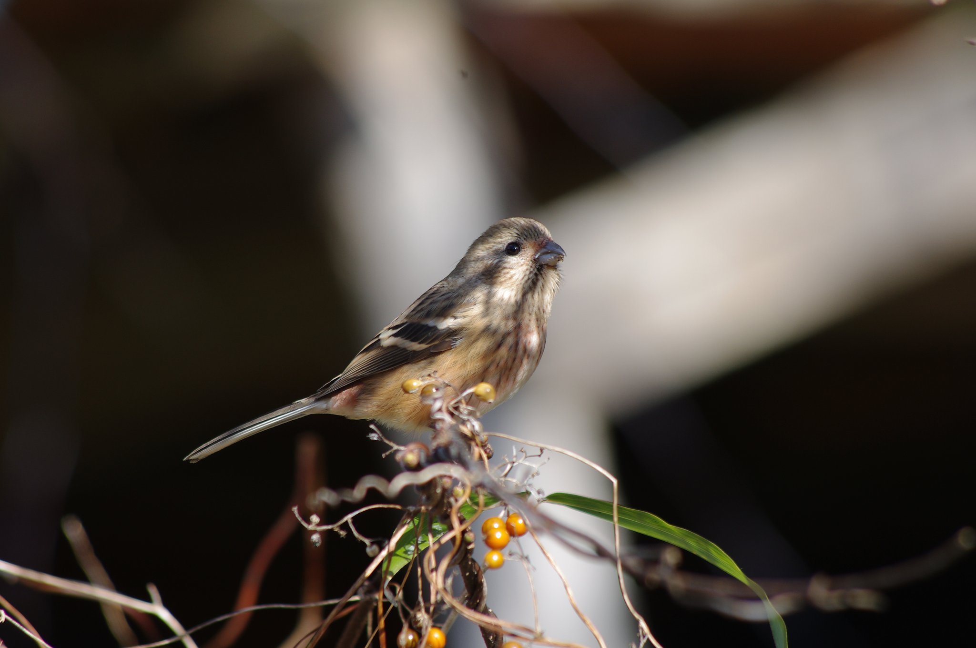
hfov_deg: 4.6
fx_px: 12184
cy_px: 324
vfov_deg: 3.0
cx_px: 488
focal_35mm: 450
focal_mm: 300
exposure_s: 1/200
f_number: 8
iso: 200
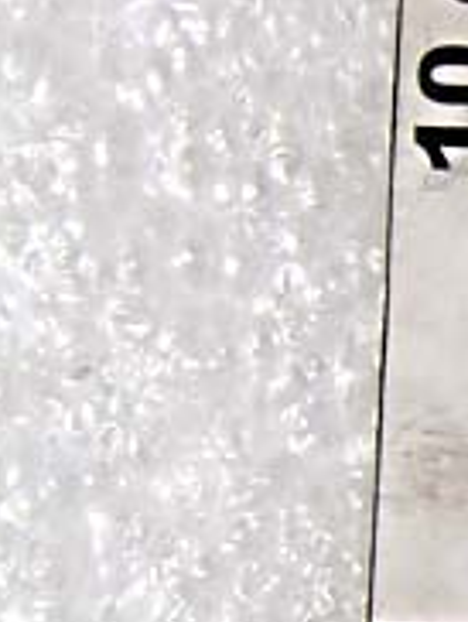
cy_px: 212
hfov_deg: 10.1
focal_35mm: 130
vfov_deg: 15.1
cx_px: 1073
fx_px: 2338
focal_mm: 6.64
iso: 400
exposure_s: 1/160
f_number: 4.7
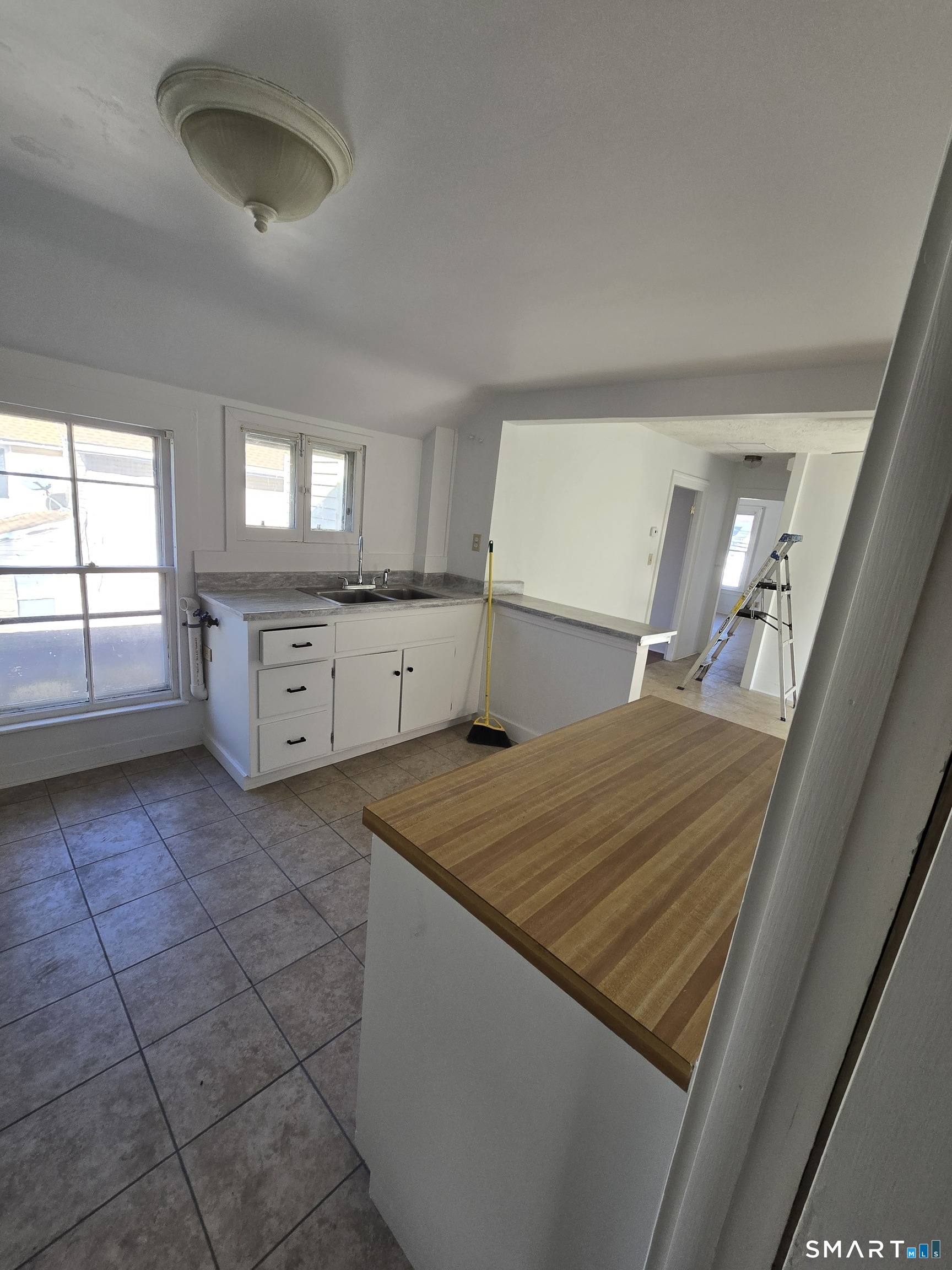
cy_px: 635
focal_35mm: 13
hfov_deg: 89.9
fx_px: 477
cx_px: 476
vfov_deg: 106.2
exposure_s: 1/120
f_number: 2.2
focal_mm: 2.2
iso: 64
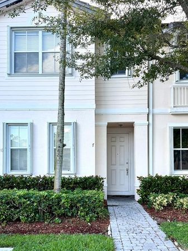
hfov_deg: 39.6
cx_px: 86
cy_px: 150
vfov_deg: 51.1
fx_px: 261
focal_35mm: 36
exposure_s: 1/898
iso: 100
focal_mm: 6.76
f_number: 1.78
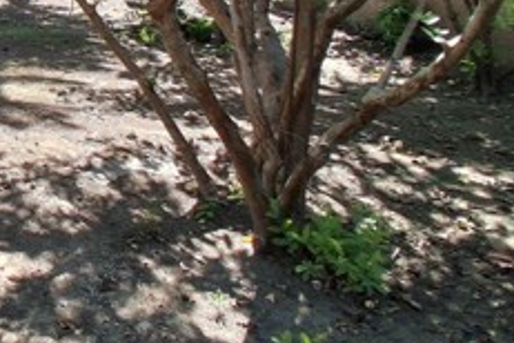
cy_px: -56
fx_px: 700
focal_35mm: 49
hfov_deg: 32.1
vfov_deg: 25.1
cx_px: -129
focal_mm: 1.4
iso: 50
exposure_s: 1/423
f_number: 2.2
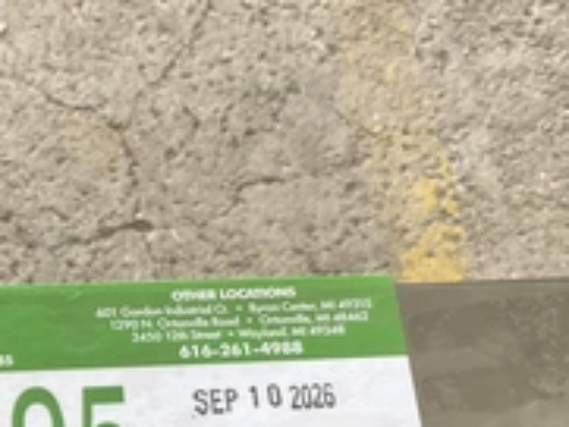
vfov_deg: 22.4
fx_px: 1053
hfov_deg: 29.2
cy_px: 389
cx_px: 69
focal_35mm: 64
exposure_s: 1/60
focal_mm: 3
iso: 40
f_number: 1.8
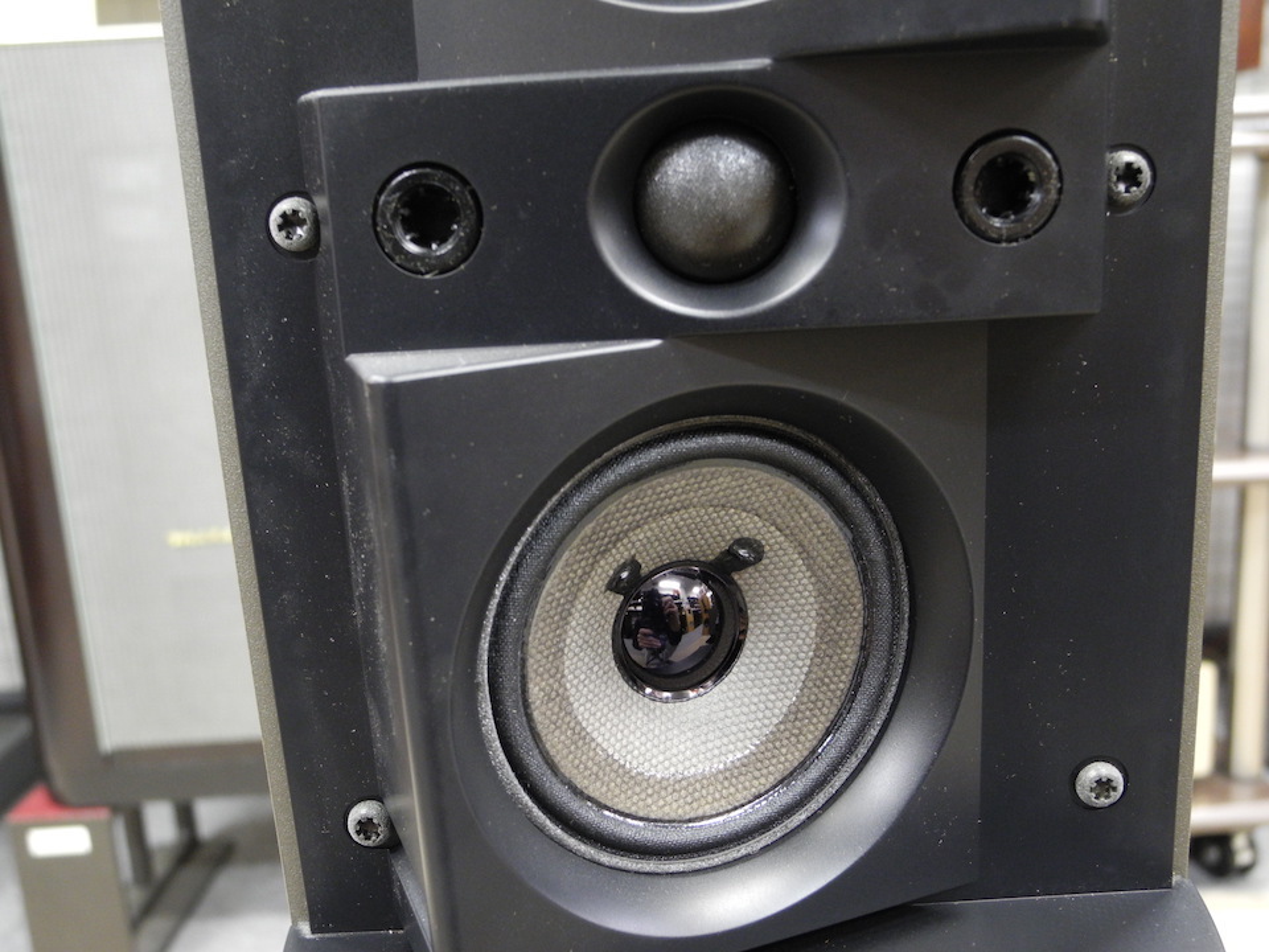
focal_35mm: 32
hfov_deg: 56.8
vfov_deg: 44.2
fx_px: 1173
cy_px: 476
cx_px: 634
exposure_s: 1/6.3
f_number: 2.8
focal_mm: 6.8
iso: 400
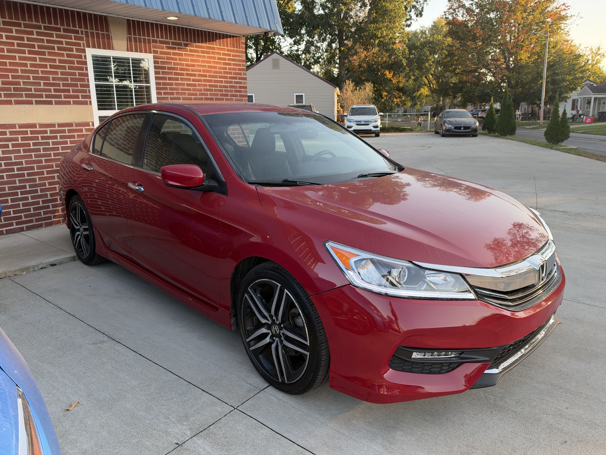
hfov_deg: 69.4
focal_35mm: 25
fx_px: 438
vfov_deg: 54.9
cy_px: 226
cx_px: 314
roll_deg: -0.6
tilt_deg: -10.4
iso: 80
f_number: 1.8
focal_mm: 6.93
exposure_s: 1/382
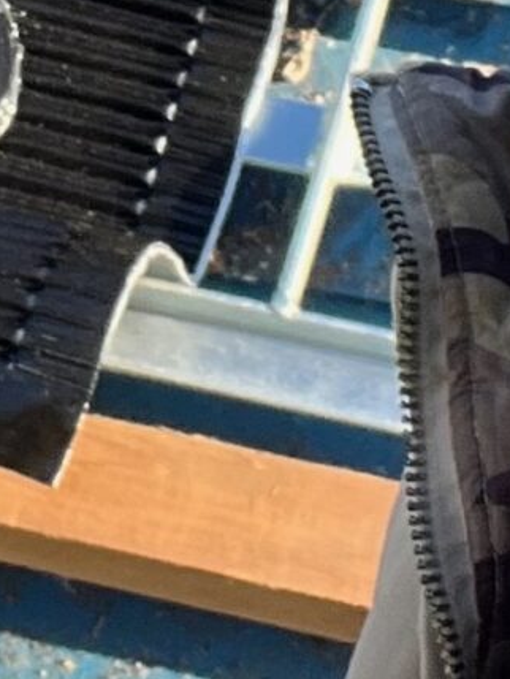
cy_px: -233
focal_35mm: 179
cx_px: -5
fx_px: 3515
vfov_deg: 10.8
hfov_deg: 8.3
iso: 25
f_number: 2.2
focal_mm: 2.71
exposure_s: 1/185
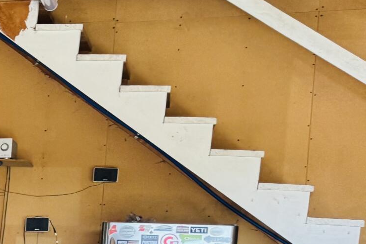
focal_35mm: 101
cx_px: -324
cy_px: 317
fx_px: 1027
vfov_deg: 13.1
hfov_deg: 16.4
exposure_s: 1/86
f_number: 1.78
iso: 200
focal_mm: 6.76
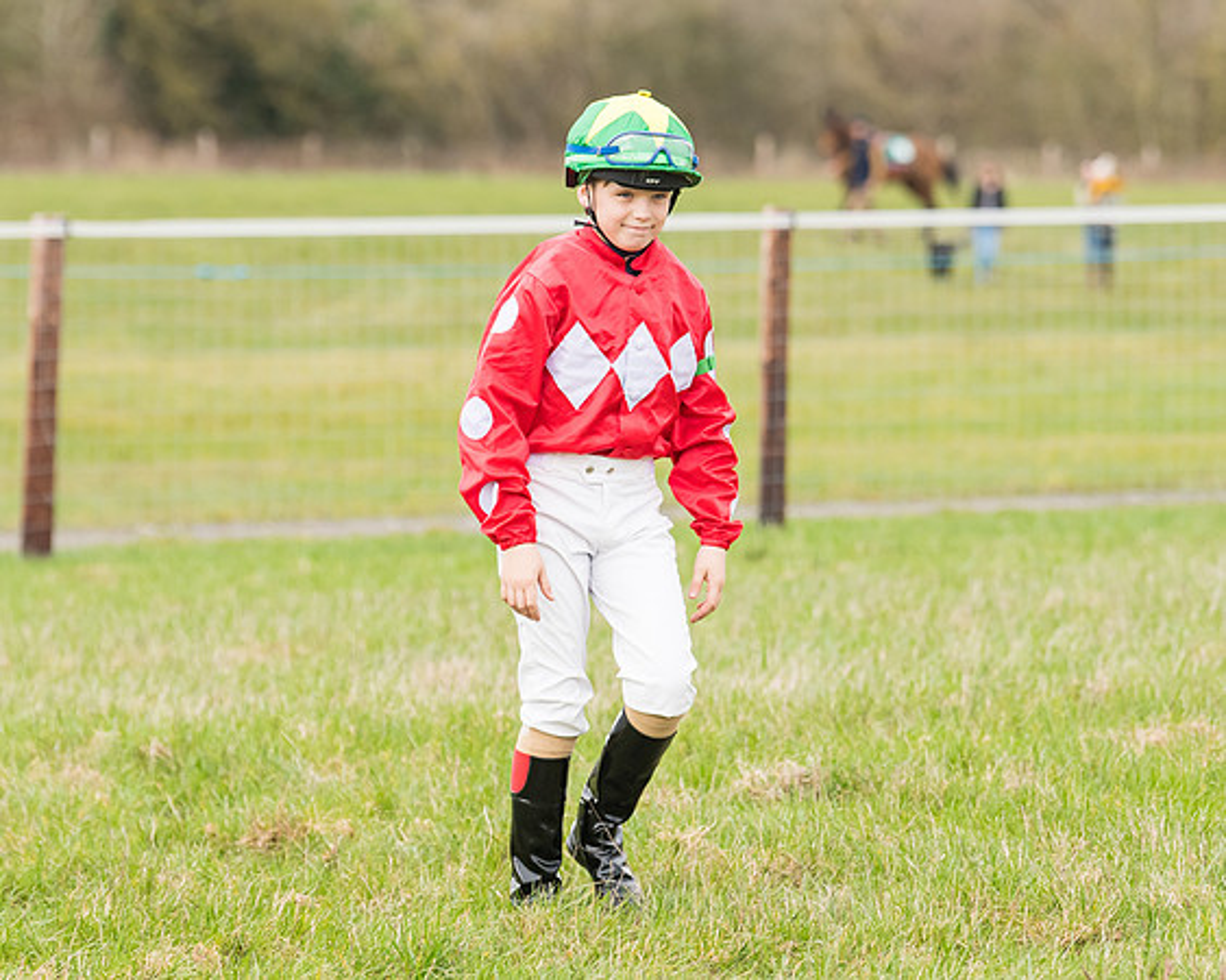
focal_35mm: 270
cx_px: 613
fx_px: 9804
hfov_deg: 7.2
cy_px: 490
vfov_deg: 5.7
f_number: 4
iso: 400
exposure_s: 1/1250
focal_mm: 160
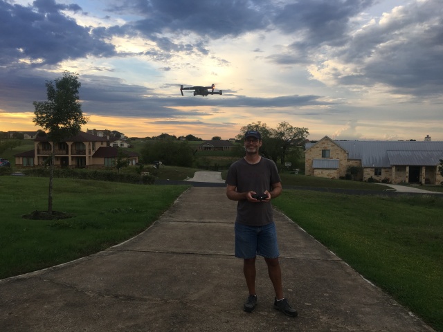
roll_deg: +0.6
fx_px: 371
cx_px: 222
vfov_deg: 48.2
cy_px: 166
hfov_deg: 61.7
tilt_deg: -3.0
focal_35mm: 29
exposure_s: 1/403
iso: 25
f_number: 2.2
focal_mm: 4.15
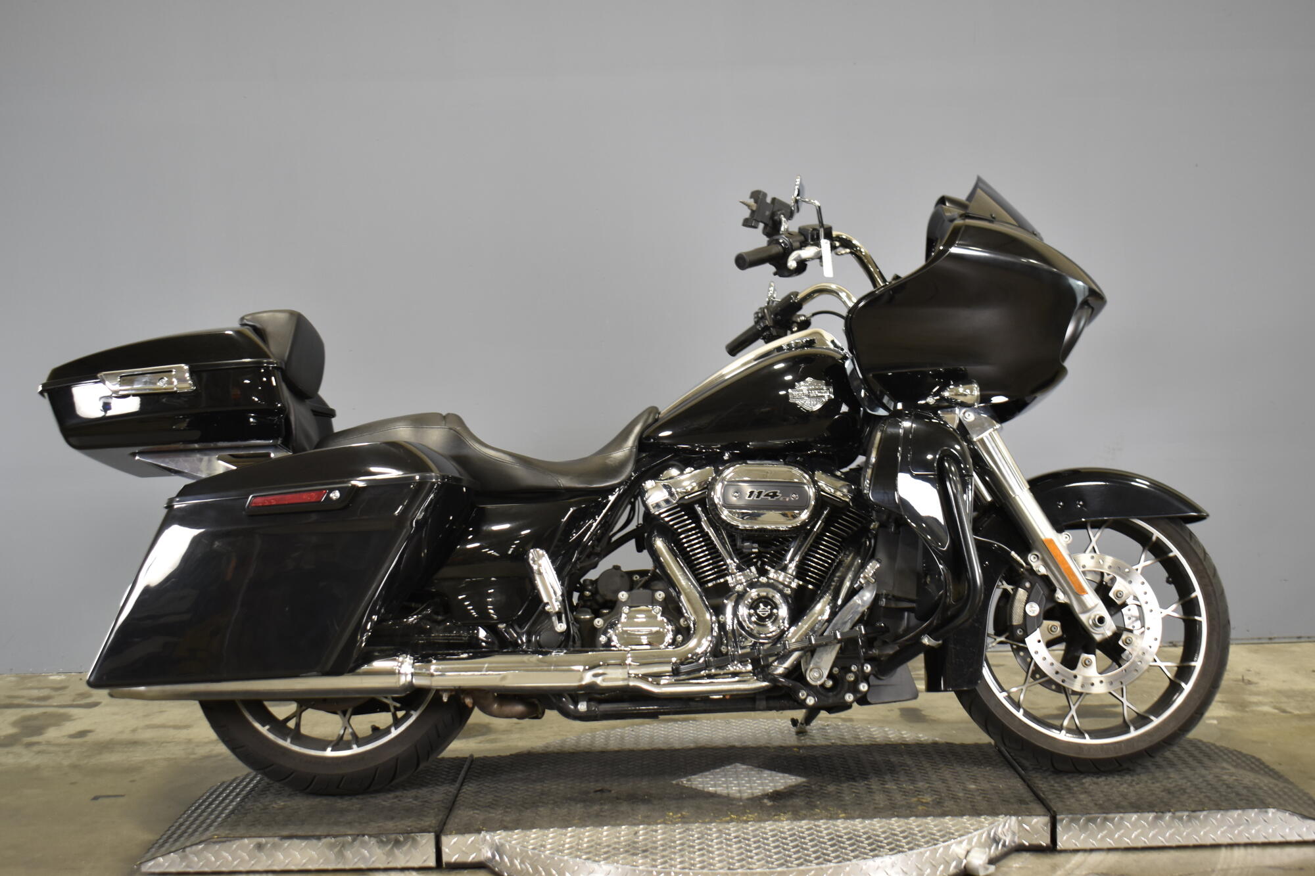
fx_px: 1698
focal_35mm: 46
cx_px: 658
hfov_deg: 42.3
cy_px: 438
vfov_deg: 28.9
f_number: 4.2
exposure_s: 1/15
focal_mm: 31
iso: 400
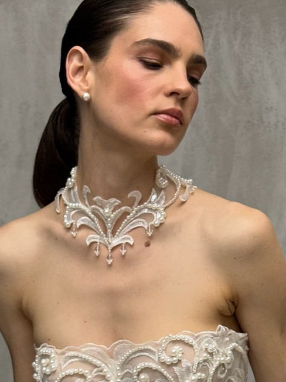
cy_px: 343
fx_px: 1300
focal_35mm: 118
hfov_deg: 12.5
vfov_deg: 16.5
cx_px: 185
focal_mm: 6.76
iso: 100
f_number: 1.78
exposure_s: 1/117
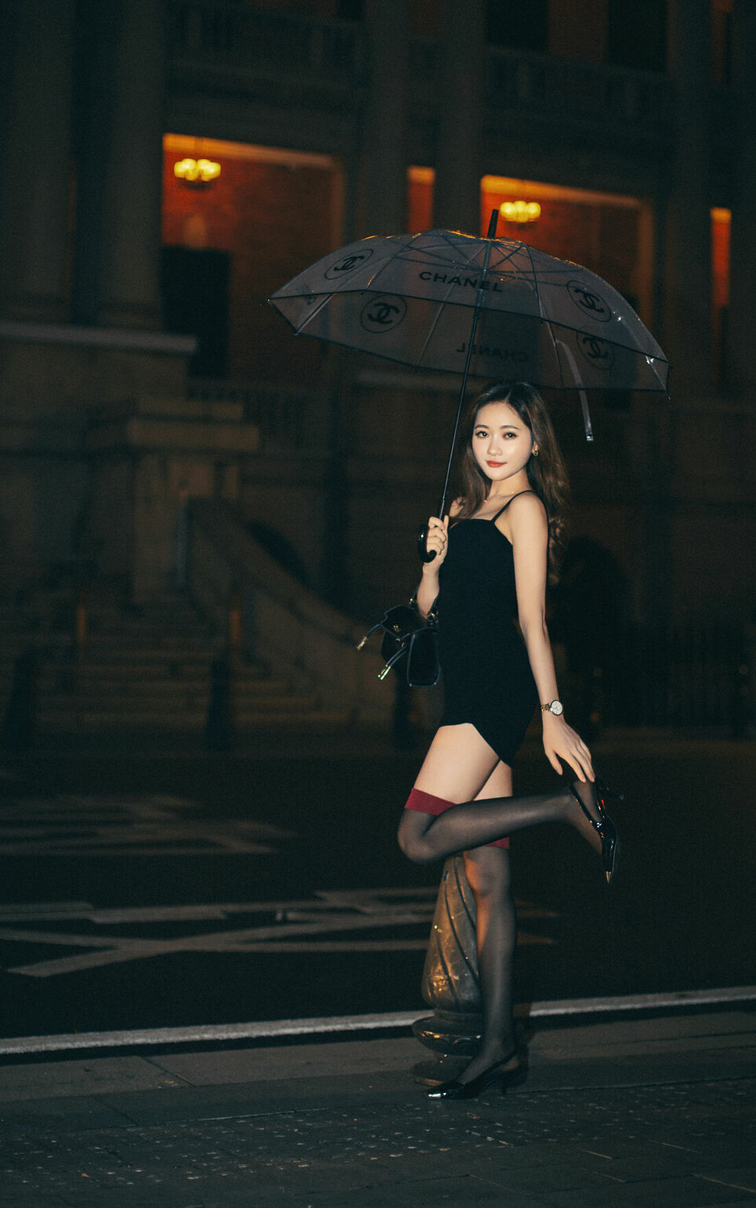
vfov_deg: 38.9
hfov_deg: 24.9
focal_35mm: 52
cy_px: 593
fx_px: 1713
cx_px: 406
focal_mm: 50
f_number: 2
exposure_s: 1/100
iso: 250
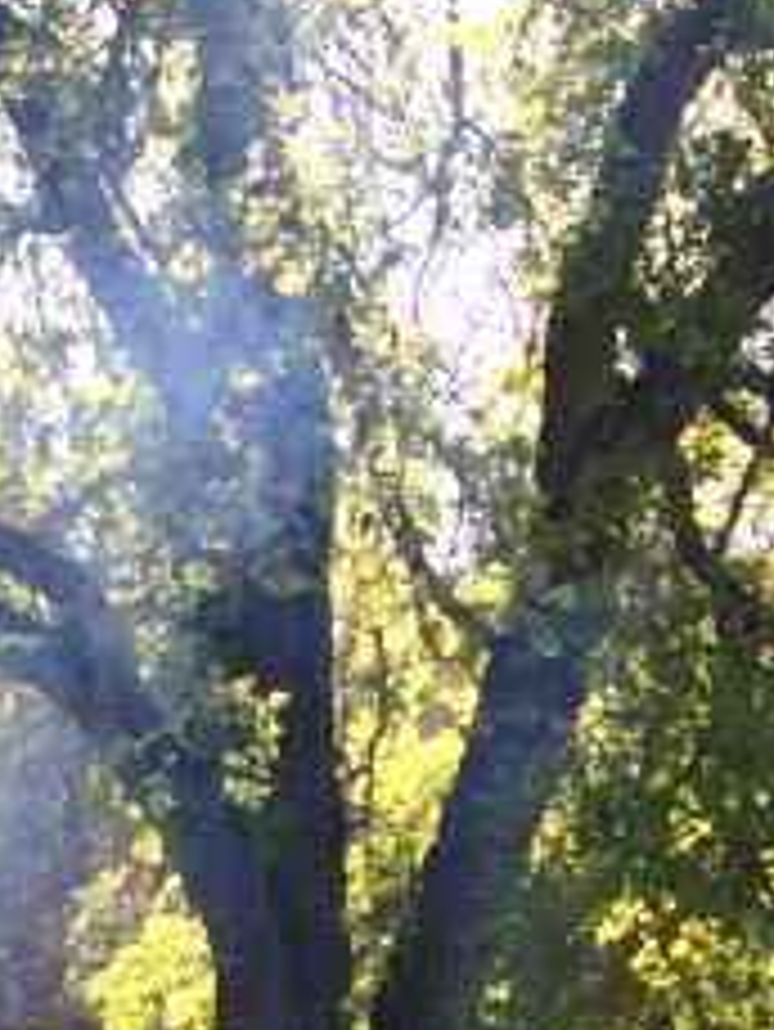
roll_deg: +2.1
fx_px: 4021
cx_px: -801
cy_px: 2190
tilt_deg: -16.6
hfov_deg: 10.1
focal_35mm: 135
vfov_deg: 12.5
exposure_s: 1/477
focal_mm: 4.15
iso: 32
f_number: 2.2
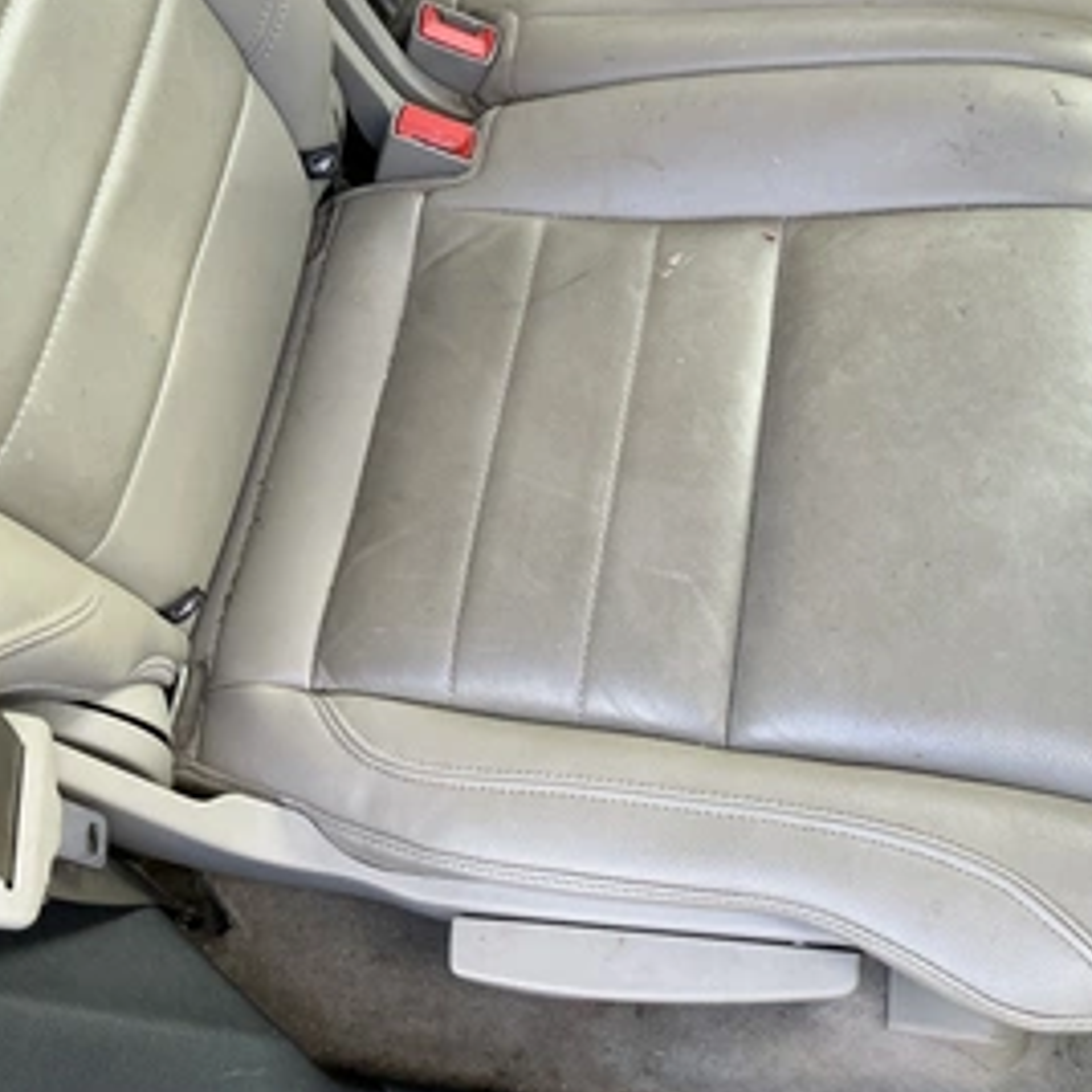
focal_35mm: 37
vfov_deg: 44.9
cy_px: 522
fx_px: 1321
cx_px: 632
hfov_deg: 44.8
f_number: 1.8
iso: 50
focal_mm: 3
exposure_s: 1/122
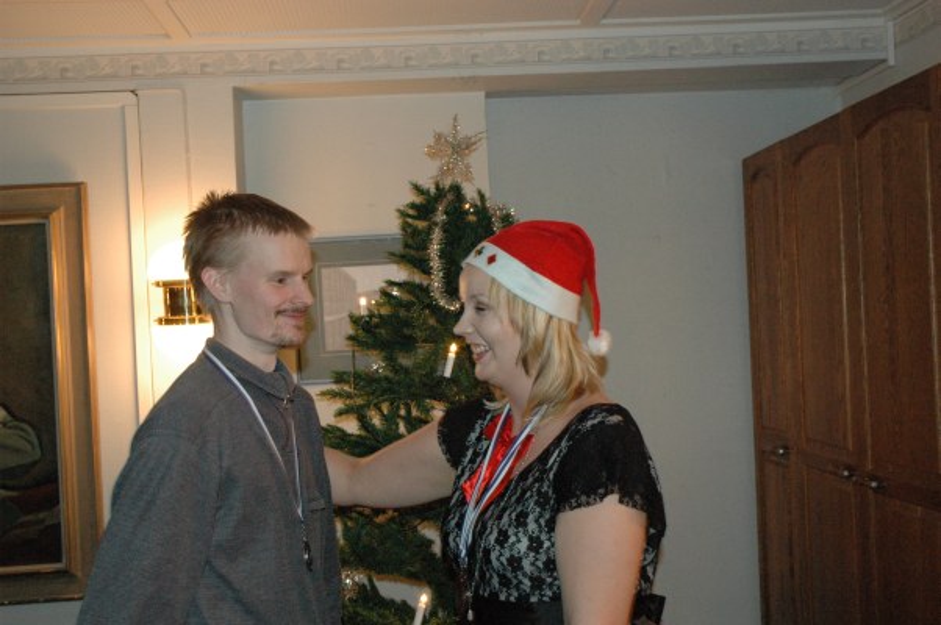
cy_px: 312
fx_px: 1136
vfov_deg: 30.8
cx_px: 470
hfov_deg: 45.0
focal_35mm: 44
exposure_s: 1/60
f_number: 5
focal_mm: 29
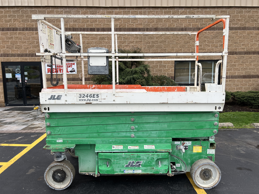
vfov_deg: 53.1
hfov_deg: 67.3
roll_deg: +1.6
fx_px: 195
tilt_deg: -6.8
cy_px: 97
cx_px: 130
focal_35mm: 26
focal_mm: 5.7
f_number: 1.5
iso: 50
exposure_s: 1/497
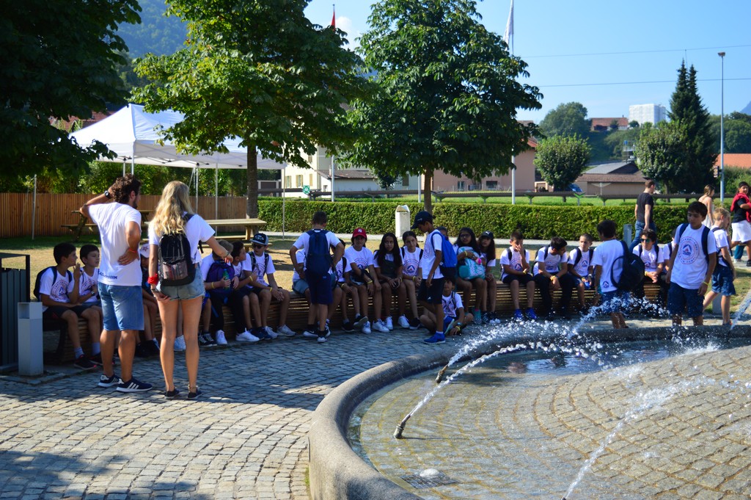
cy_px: 250
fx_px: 969
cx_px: 376
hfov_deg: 42.4
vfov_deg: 28.9
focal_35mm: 46
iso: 100
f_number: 4.2
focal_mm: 31
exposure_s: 1/500
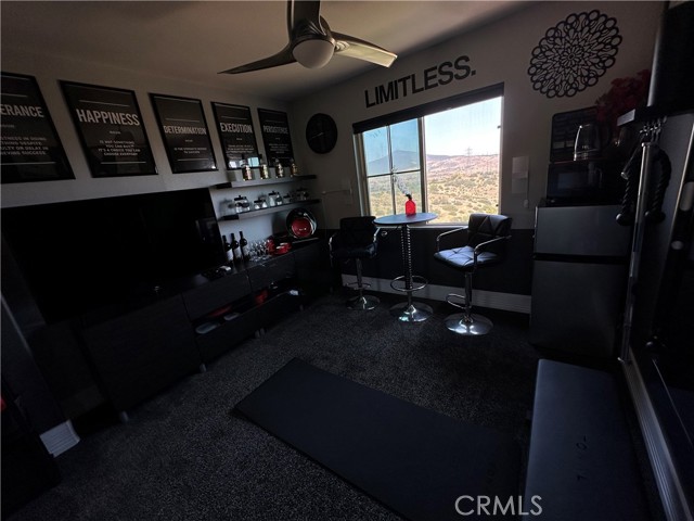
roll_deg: +7.7
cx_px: 347
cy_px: 260
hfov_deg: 102.1
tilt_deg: -15.3
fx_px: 281
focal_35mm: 14
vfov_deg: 85.7
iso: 40
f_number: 2.2
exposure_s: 1/122
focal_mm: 2.22
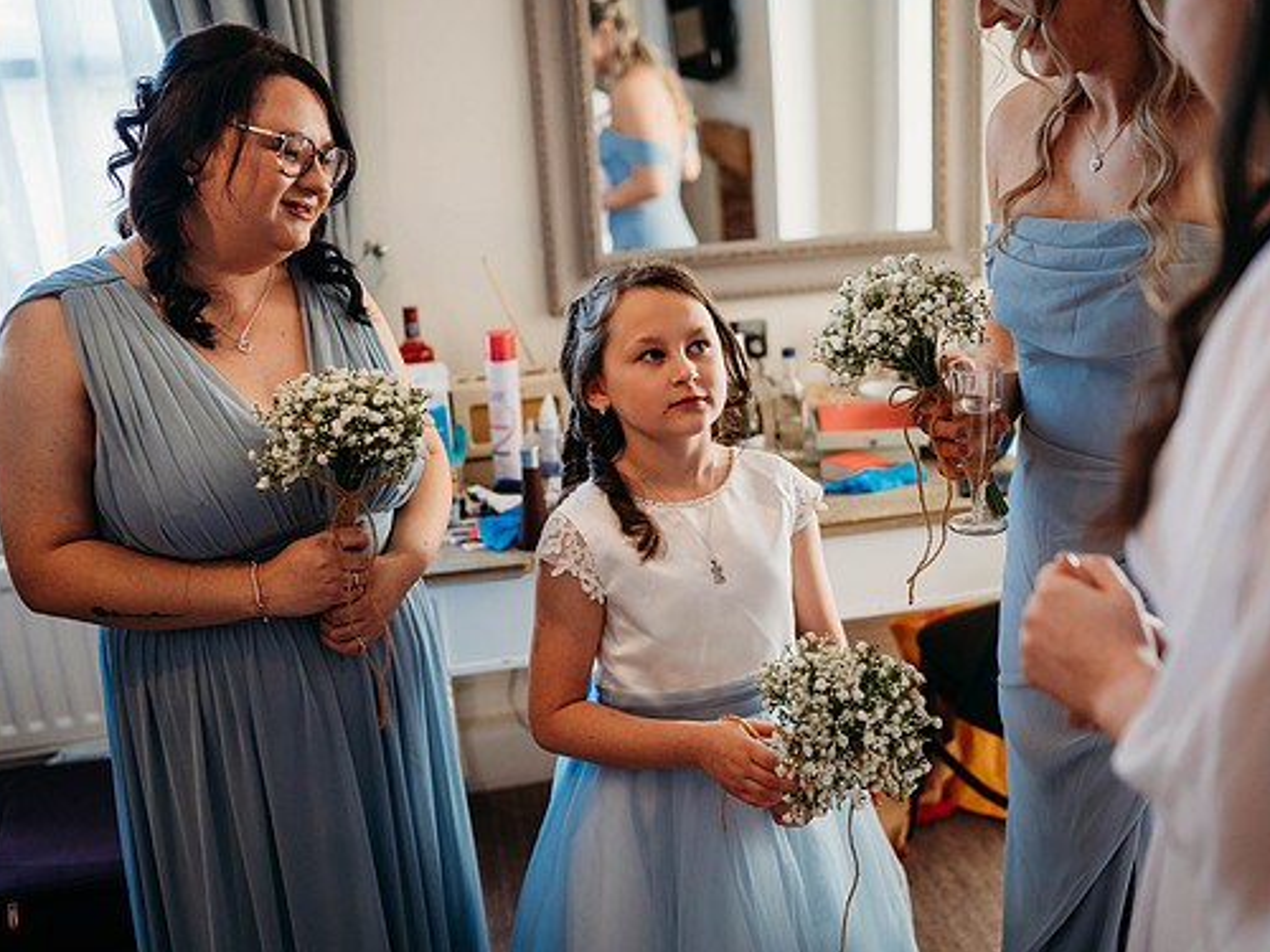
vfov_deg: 36.8
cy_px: 470
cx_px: 709
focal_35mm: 39
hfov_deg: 47.8
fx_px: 1431
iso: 640
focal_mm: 35
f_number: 2
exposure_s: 1/200
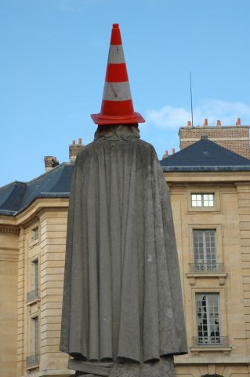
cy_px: 188
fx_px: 971
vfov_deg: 21.9
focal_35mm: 93
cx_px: 125
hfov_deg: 14.7
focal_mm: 62
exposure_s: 1/60
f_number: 13
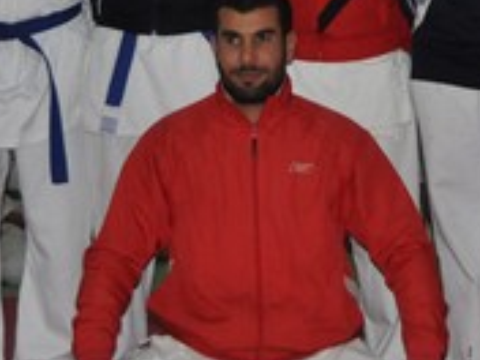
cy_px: -1
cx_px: 303
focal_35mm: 136
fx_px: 1886
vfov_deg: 10.8
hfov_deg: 14.5
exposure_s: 1/60
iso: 800
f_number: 4
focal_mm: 26
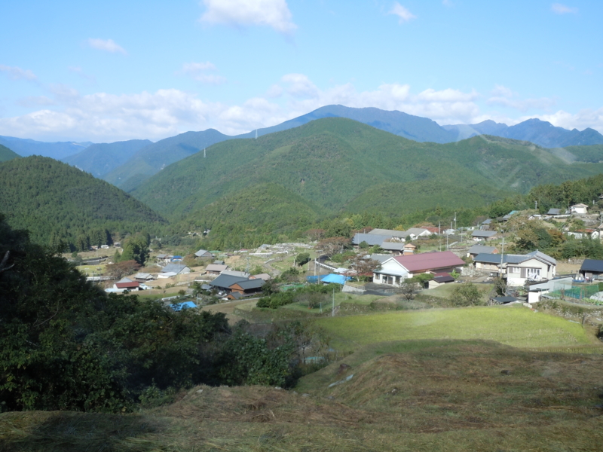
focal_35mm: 39
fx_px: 679
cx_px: 302
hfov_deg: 47.9
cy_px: 226
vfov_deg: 36.8
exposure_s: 1/320
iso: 100
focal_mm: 6.9
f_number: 4.3
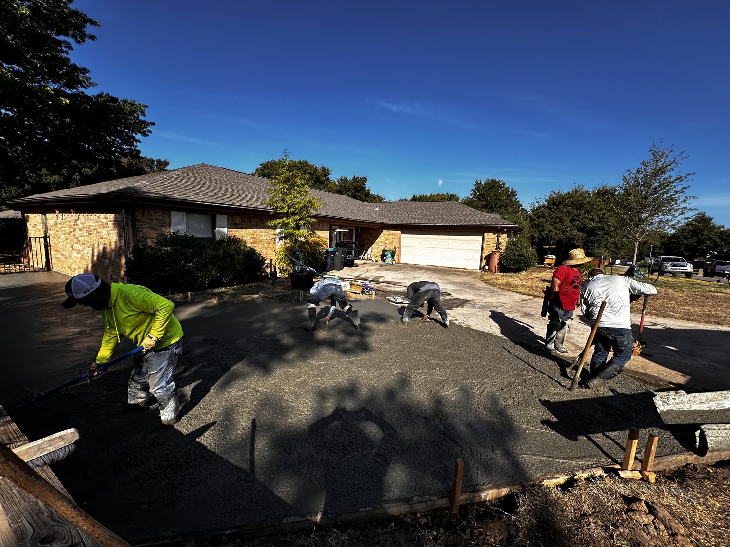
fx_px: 295
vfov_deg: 85.7
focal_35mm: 14
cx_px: 365
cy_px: 274
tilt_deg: -8.5
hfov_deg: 102.1
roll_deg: -2.0
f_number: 2.2
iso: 50
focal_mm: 2.22
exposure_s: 1/1742
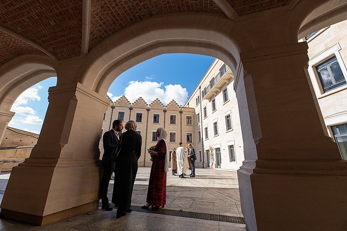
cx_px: 174
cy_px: 116
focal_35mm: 15
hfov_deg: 100.4
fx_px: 144
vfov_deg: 77.3
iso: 400
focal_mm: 15
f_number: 8
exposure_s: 1/400
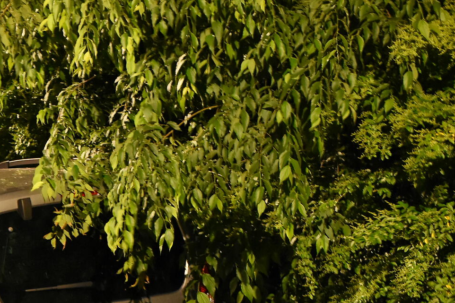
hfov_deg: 6.4
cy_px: 277
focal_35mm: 318
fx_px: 4021
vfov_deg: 4.3
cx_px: -41
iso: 4000
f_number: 2.8
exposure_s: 1/10
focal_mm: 85
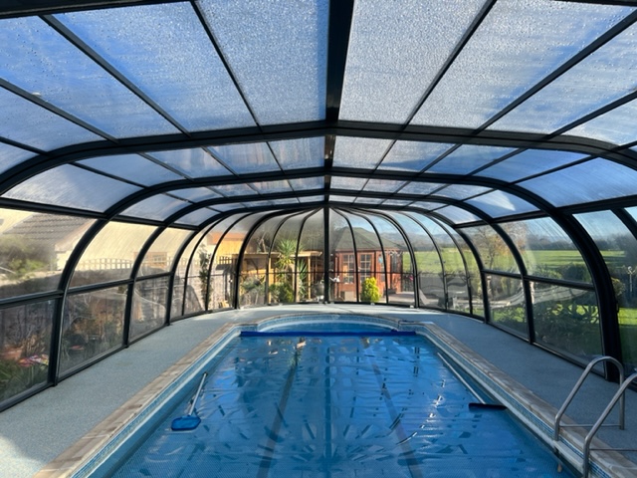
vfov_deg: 53.1
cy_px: 239
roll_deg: +0.7
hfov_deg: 67.3
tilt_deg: +0.1
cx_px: 318
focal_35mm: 26
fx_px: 478
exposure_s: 1/1808
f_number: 1.5
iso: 50
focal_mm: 5.7
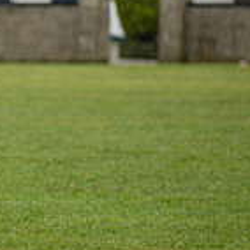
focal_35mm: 764
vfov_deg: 2.3
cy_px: 91
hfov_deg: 2.3
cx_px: -234
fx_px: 6243
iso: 800
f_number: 2.8
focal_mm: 220
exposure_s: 1/640
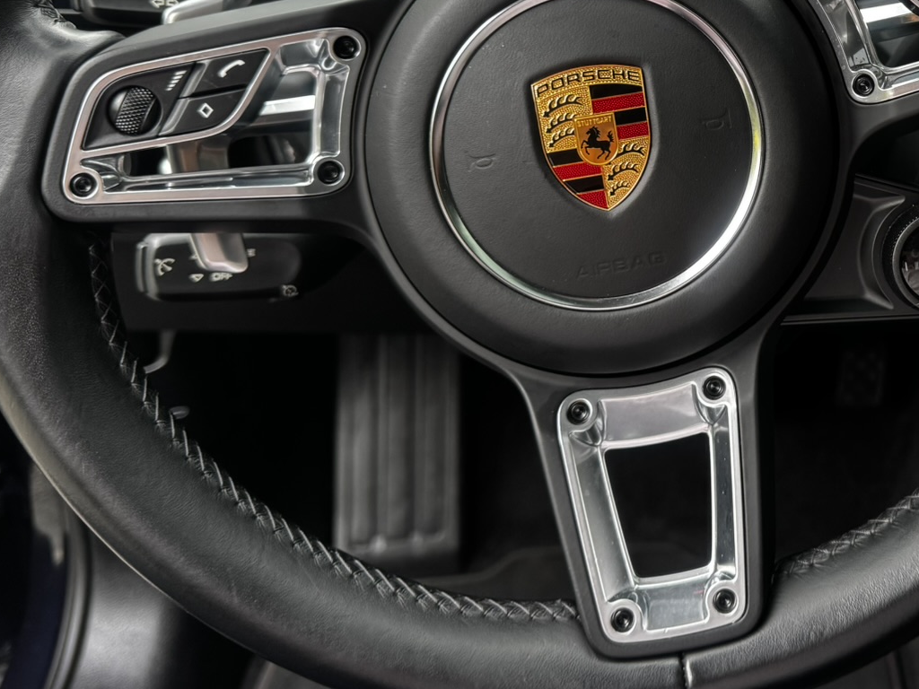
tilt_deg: -26.0
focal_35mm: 48
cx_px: 812
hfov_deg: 37.3
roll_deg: -2.6
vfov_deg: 29.3
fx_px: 1274
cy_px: 93
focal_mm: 6.76
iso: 200
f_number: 1.78
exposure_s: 1/72
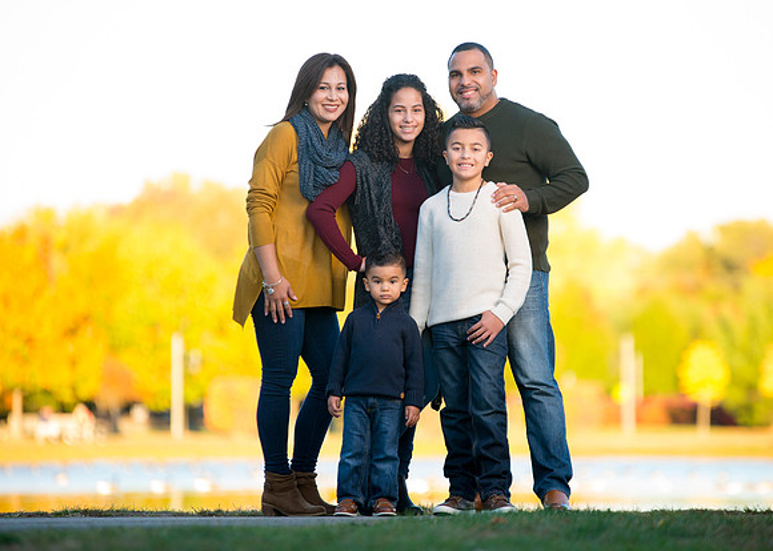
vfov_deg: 6.1
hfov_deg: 8.6
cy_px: 280
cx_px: 413
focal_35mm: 235
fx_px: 5161
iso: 640
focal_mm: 200
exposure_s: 1/500
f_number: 3.2
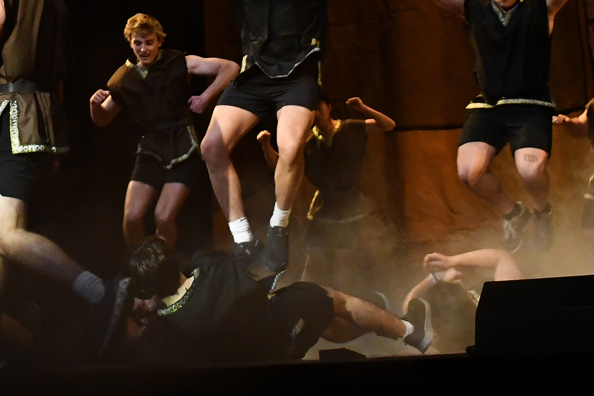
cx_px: 210
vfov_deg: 12.6
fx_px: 1766
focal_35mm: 107
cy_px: -13
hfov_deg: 19.1
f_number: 2.8
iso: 3200
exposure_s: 1/250
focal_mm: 24
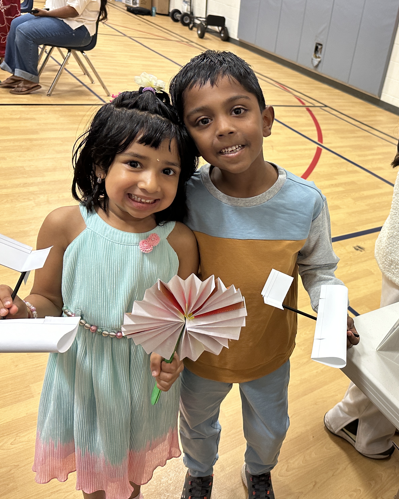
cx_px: 321
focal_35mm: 32
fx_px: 472
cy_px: 246
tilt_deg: -27.9
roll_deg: -12.0
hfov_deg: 43.6
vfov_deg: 55.7
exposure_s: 1/60
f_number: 1.78
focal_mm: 6.86
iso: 250
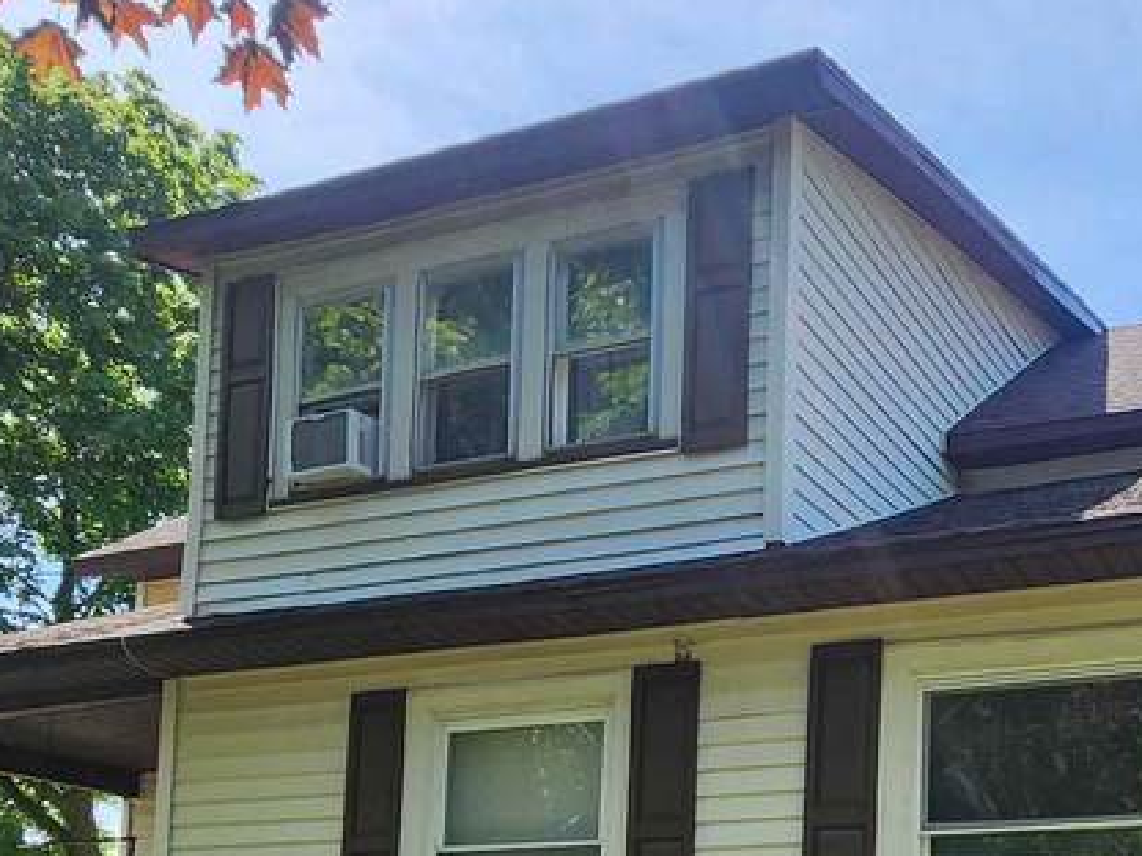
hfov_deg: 44.2
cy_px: 988
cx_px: 939
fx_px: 1320
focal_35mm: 40
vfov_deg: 31.1
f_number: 2.2
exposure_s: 1/963
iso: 50
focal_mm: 2.2
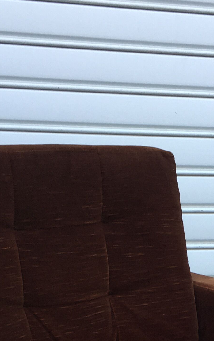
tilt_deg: -15.0
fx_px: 802
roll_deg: -1.4
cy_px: 384
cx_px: 156
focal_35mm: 86
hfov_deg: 15.1
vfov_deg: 22.6
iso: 25
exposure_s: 1/50
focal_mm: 4.15
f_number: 2.2
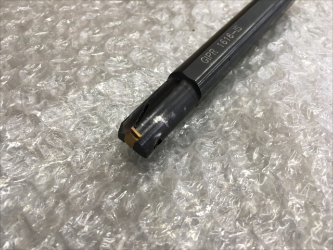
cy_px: 125
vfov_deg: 48.2
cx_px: 166
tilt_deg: -54.6
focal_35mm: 29
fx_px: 279
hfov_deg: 61.7
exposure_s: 1/30
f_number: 2.2
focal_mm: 4.15
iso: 50
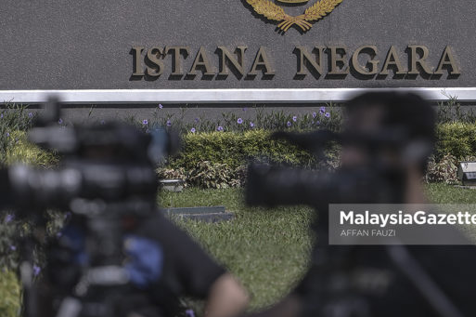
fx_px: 2629
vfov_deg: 6.9
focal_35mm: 199
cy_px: 120
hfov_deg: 10.3
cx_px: 242
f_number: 4
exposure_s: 1/2000
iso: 100
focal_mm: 150
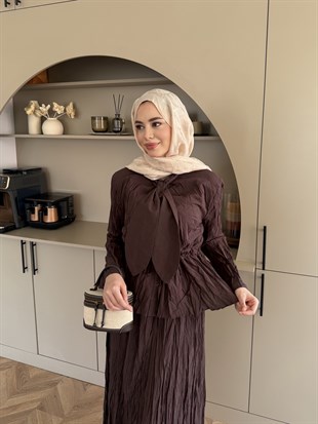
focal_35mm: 24
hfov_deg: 56.8
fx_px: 294
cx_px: 159
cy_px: 212
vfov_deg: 71.6
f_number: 1.78
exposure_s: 1/121
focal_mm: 6.76
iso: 125
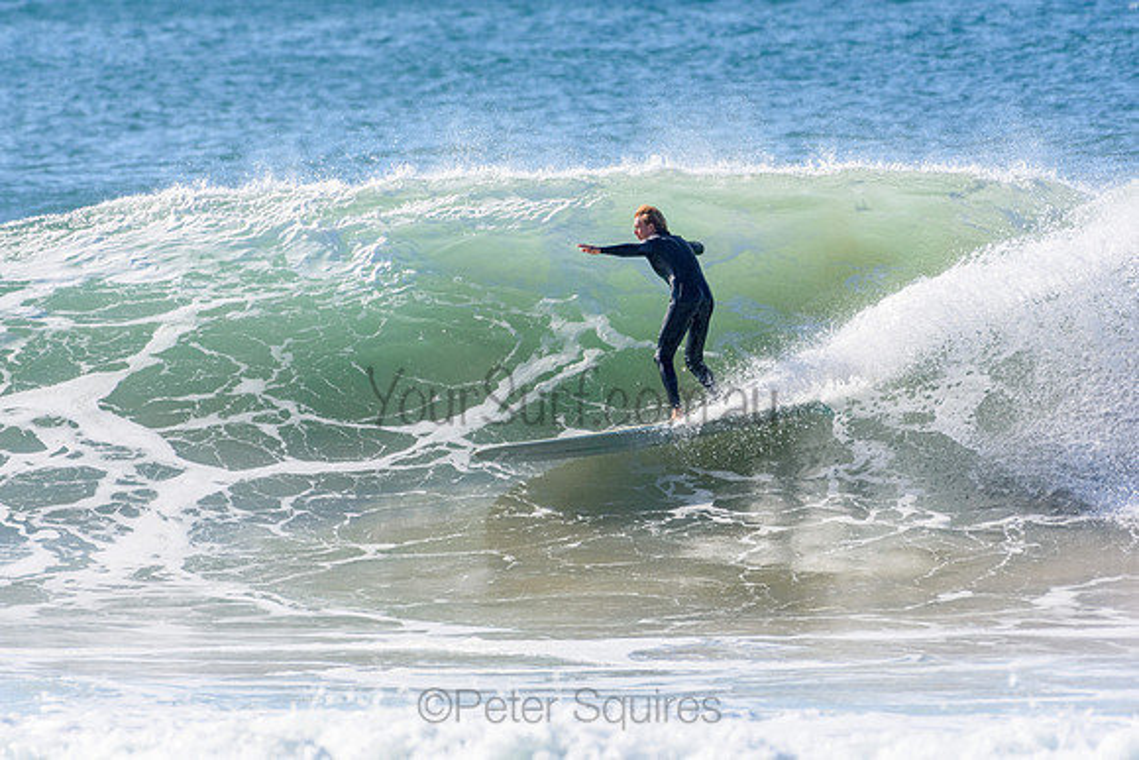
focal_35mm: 750
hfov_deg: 2.7
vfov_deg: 1.8
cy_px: 380
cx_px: 570
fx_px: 23734
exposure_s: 1/2000
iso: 360
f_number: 5.6
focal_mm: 500
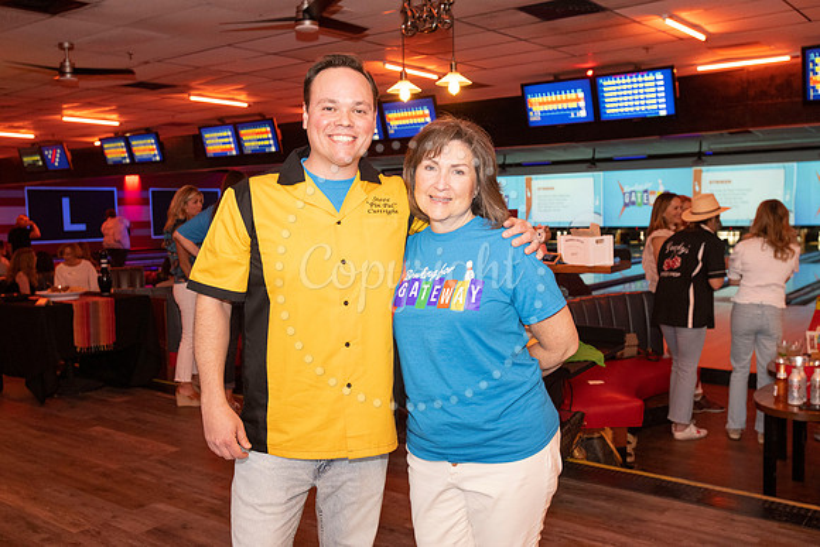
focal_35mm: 35
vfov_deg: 37.9
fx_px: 797
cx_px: 410
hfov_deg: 54.4
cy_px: 274
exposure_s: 1/80
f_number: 5.6
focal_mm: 35
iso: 2500
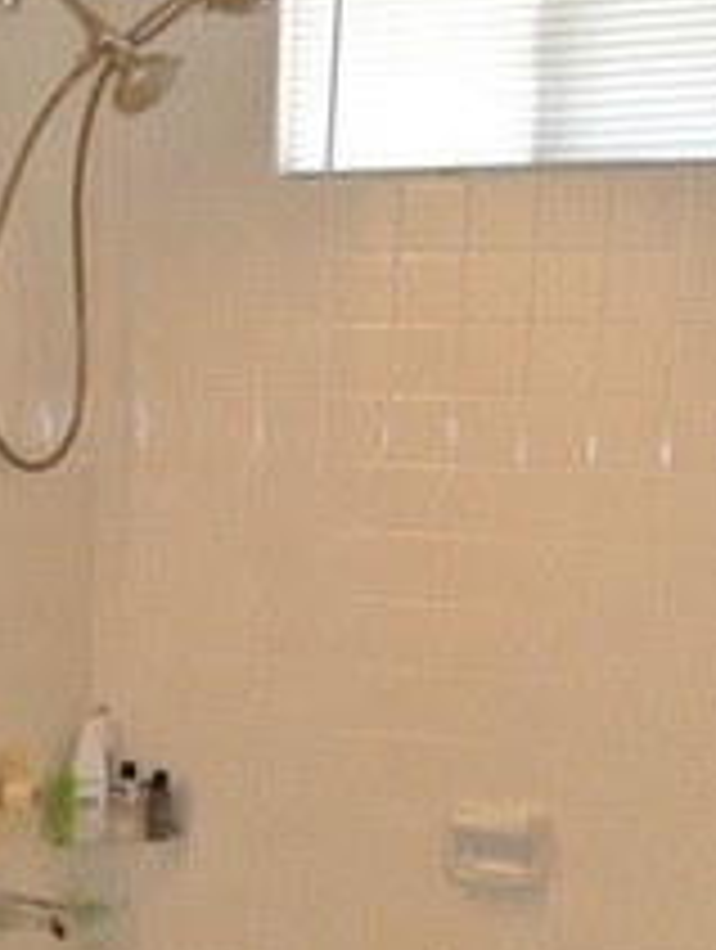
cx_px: 101
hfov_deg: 24.3
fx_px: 1622
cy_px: 761
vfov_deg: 31.8
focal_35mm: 59
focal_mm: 10
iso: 320
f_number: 3.5
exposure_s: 1/60
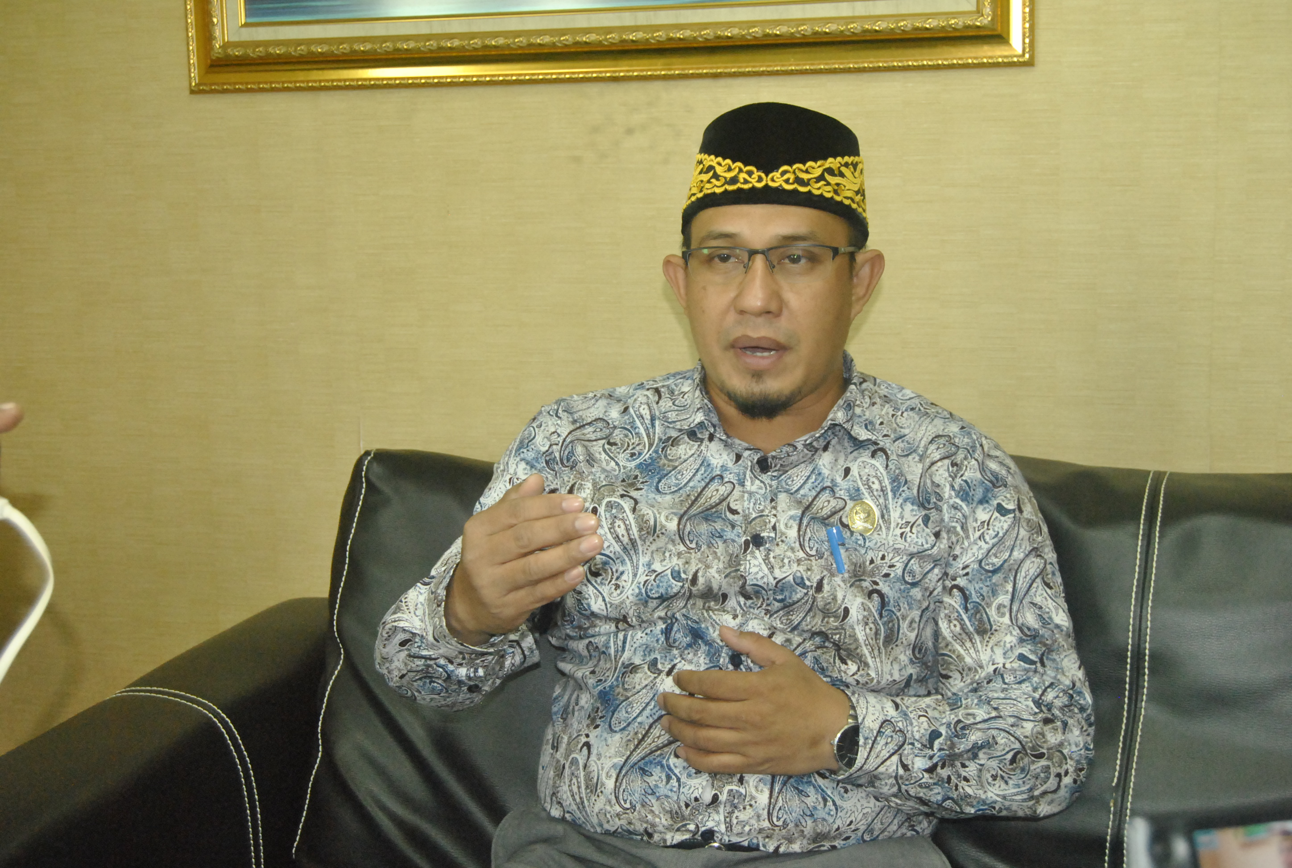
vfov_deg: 26.6
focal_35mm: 51
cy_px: 434
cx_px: 646
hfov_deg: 38.8
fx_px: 1834
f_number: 5.6
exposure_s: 1/60
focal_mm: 34
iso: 1600
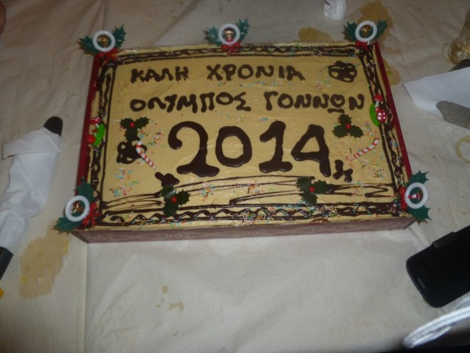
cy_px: 174
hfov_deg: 61.6
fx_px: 394
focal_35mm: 29
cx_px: 231
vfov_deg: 48.2
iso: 100
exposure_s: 1/30
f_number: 3.3
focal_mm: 5
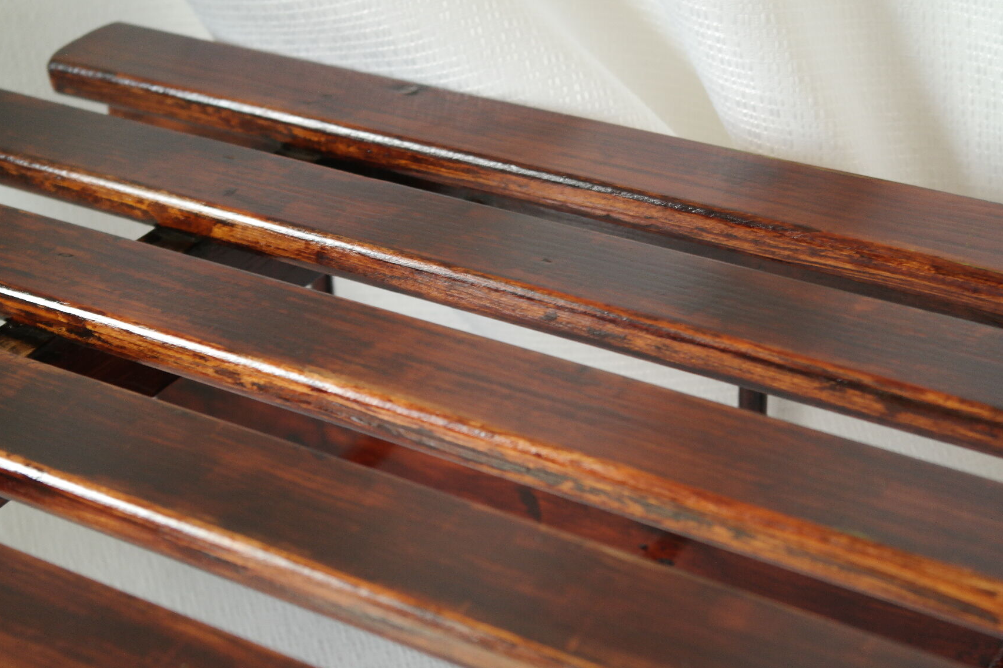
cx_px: 496
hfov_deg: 26.0
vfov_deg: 17.5
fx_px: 2173
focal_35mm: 78
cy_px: 333
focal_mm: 50
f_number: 6.3
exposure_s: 1/25
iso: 800
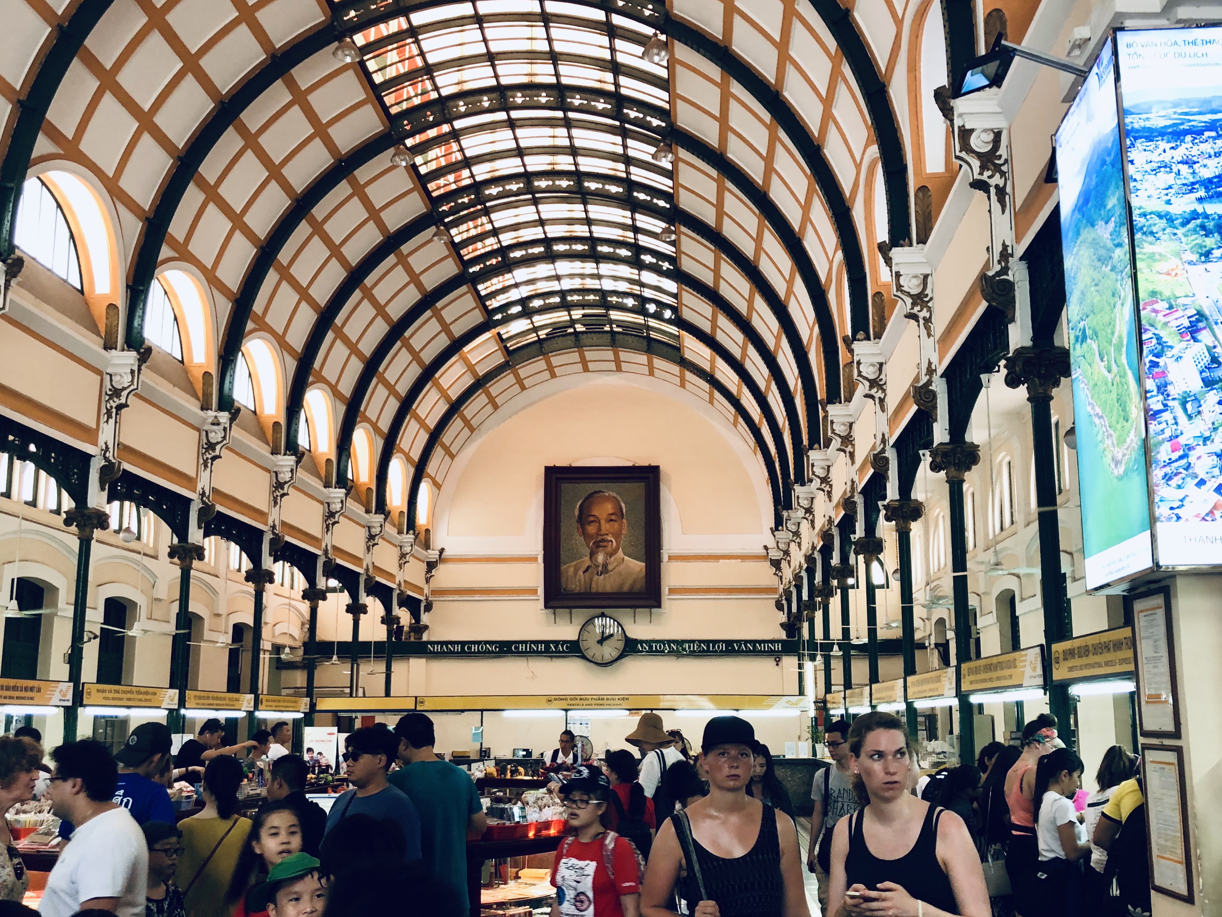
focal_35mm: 29
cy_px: 463
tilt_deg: +10.2
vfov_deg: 48.2
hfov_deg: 61.6
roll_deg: +1.9
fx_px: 1024
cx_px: 590
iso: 32
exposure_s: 1/20
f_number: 1.8
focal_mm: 4
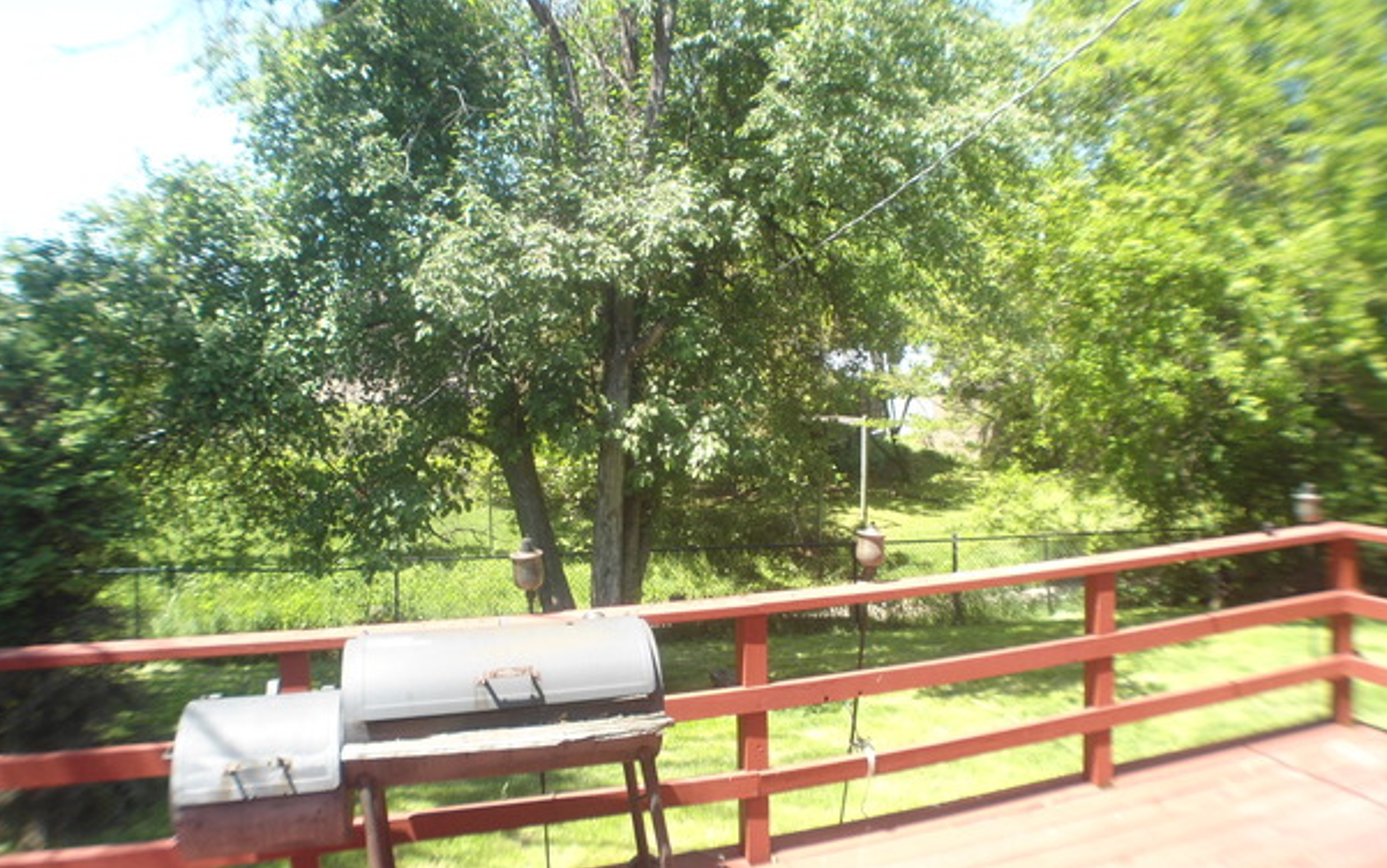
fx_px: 1323
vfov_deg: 36.2
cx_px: 672
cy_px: 358
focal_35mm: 35
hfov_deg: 55.3
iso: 80
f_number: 3
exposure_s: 1/200
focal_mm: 5.6
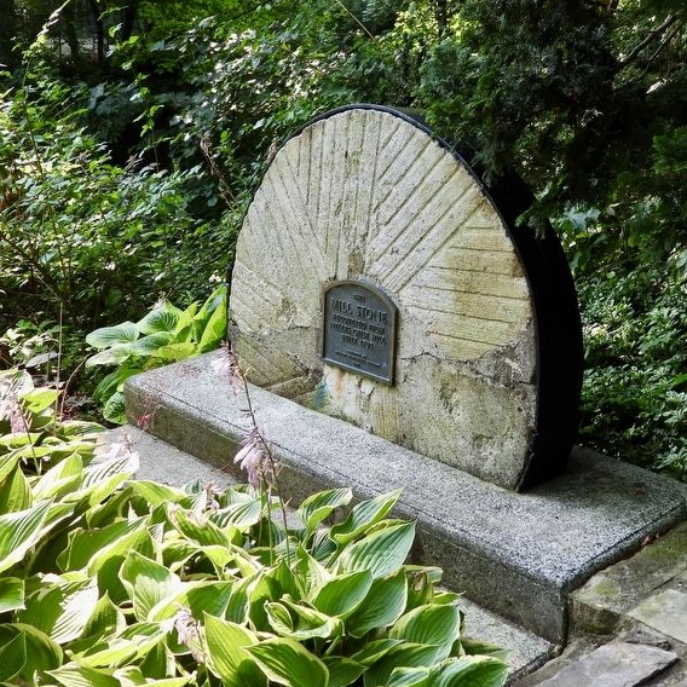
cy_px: 329
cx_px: 383
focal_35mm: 51
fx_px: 1145
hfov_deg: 33.4
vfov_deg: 33.4
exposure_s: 1/160
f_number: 3.2
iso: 100
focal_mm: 7.4
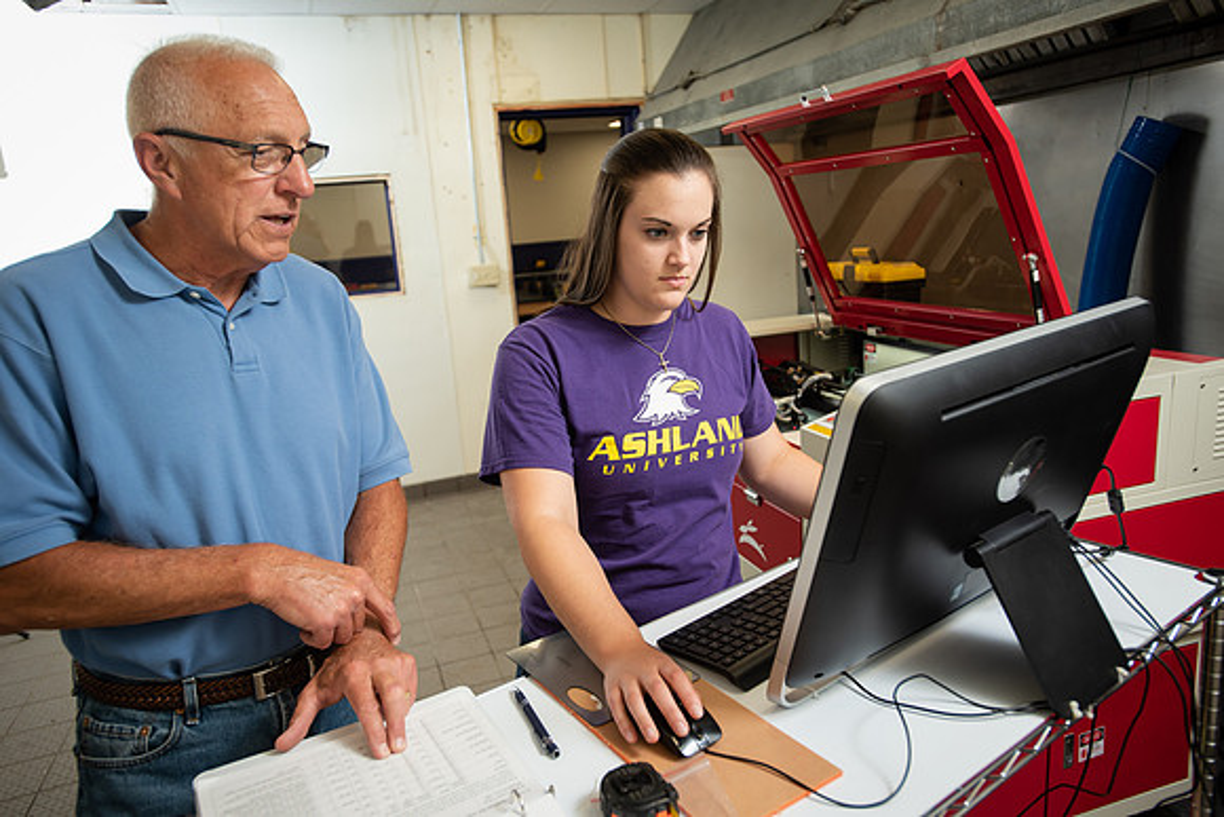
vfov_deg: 51.3
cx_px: 612
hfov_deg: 71.5
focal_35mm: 25
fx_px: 850
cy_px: 408
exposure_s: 1/200
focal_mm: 25
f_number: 4
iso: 400
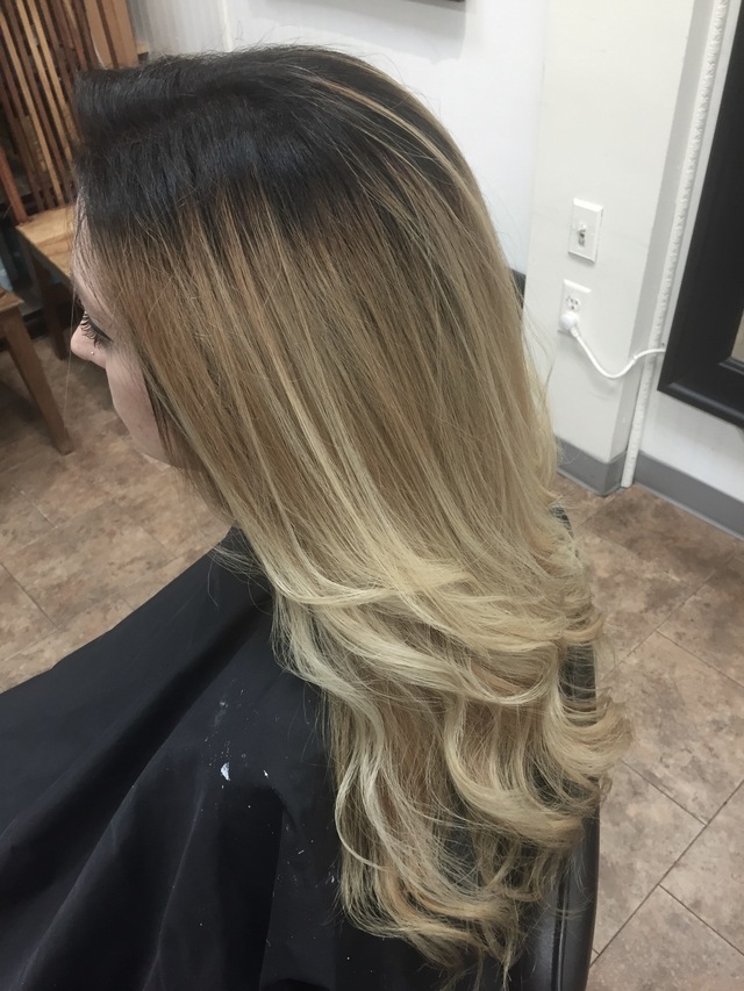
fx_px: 831
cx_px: 372
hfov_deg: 48.2
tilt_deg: -40.1
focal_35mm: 29
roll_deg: +4.4
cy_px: 496
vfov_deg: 61.7
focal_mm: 4.15
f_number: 2.2
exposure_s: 1/30
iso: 80
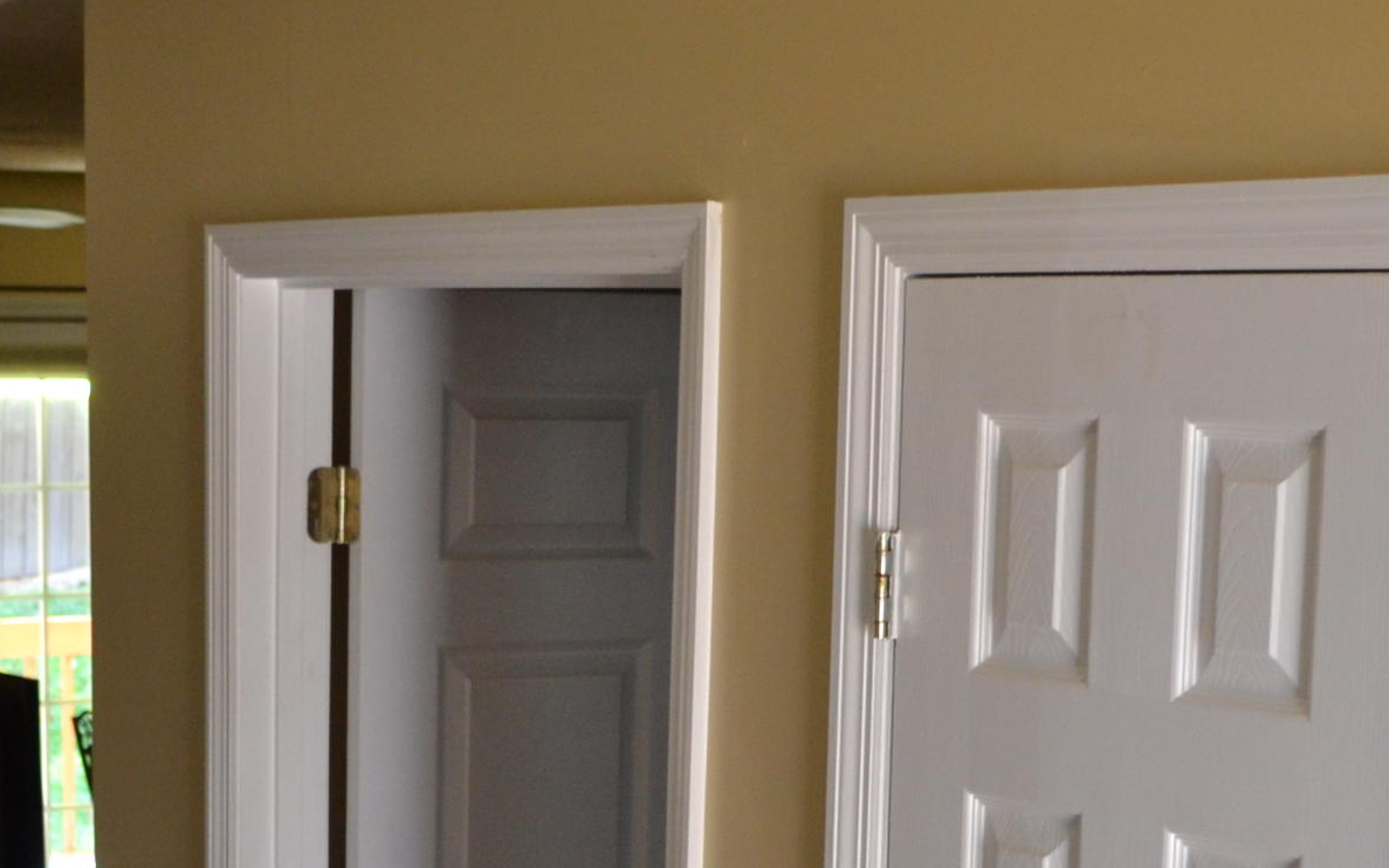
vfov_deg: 14.9
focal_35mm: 85
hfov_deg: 24.3
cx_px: 541
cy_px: 1036
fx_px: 3218
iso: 720
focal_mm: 22
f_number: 4
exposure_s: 1/60
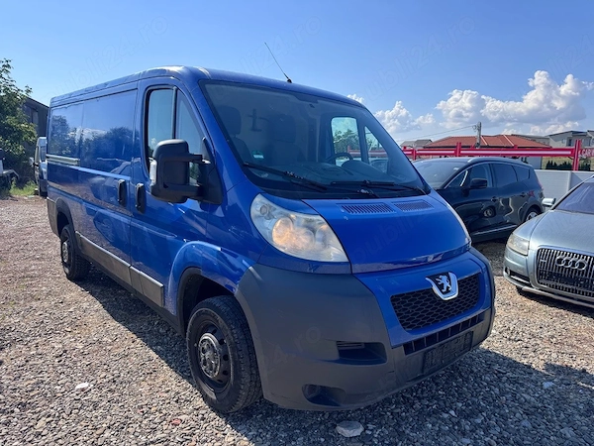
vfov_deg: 56.8
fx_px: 412
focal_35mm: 24
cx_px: 297
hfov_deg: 71.6
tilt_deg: -8.7
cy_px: 223
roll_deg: -0.1
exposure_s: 1/2506
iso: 80
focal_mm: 6.76
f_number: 1.78
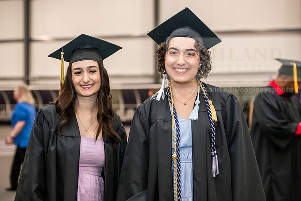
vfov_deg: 16.7
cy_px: 100
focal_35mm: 82
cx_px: 150
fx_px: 686
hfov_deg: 24.8
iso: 3200
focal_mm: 82
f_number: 3.5
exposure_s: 1/200
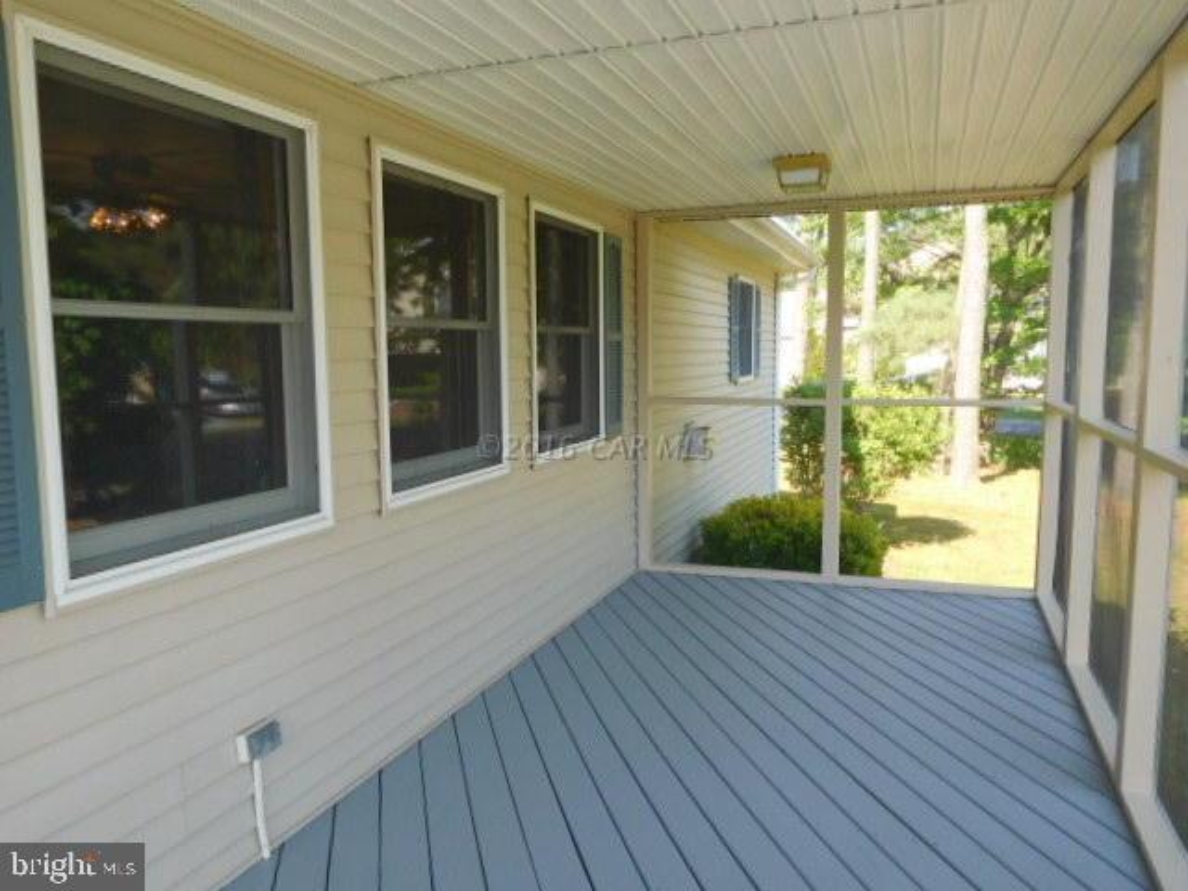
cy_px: 446
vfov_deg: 54.9
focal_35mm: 25
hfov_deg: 69.4
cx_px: 594
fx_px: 858
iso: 125
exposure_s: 1/125
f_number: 3.4
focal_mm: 4.5
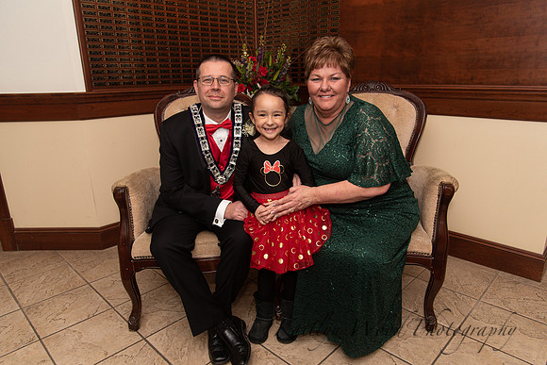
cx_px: 274
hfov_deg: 73.3
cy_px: 182
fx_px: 367
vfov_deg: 52.8
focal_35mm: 24
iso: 800
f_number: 4
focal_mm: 24
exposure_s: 1/200
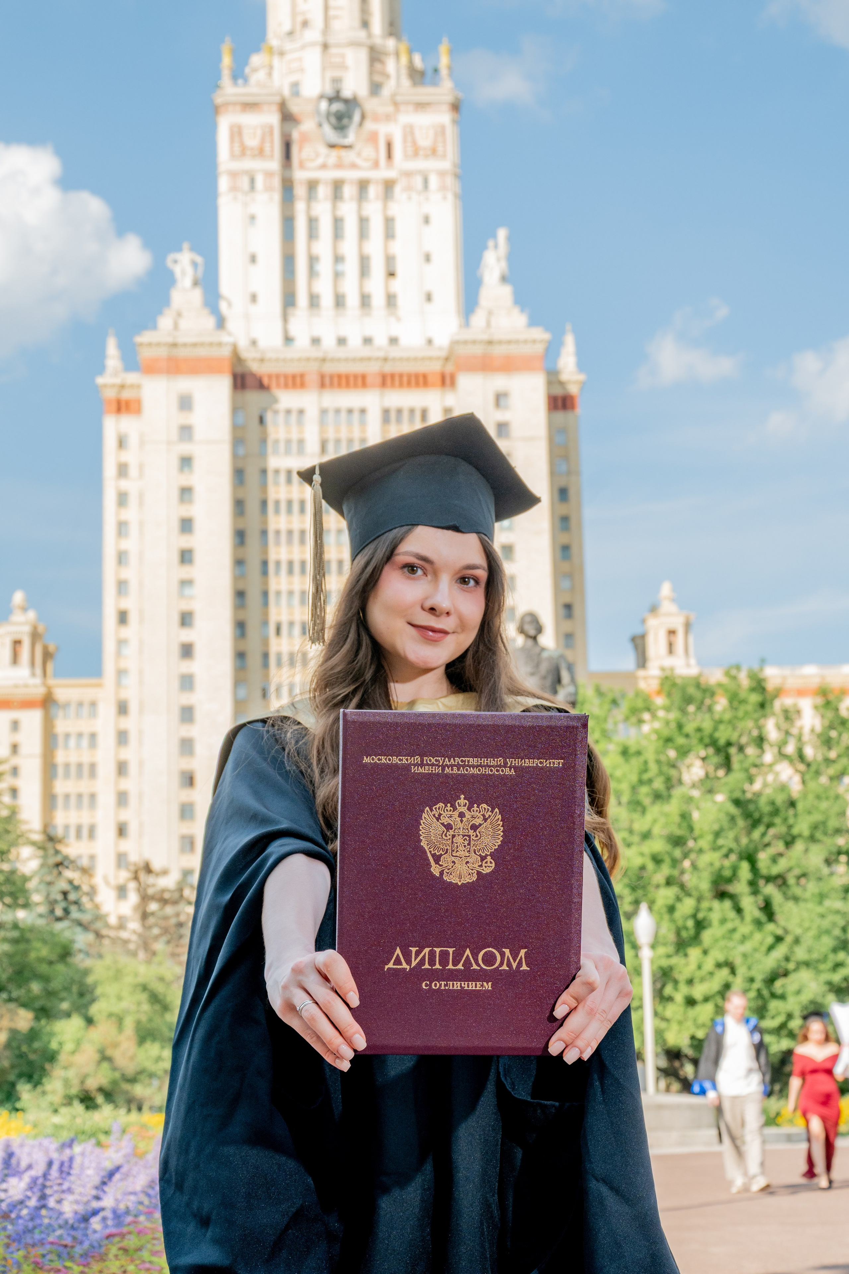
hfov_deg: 21.6
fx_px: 2228
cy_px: 637
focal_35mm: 63
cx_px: 424
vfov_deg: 31.9
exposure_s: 1/200
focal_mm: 42
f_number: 7.1
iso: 100
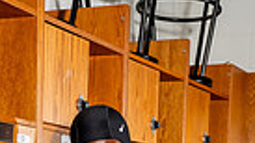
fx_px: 791
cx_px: 138
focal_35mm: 117
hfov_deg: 18.3
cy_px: 371
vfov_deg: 9.1
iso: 100
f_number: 5.6
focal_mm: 34
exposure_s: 1/250
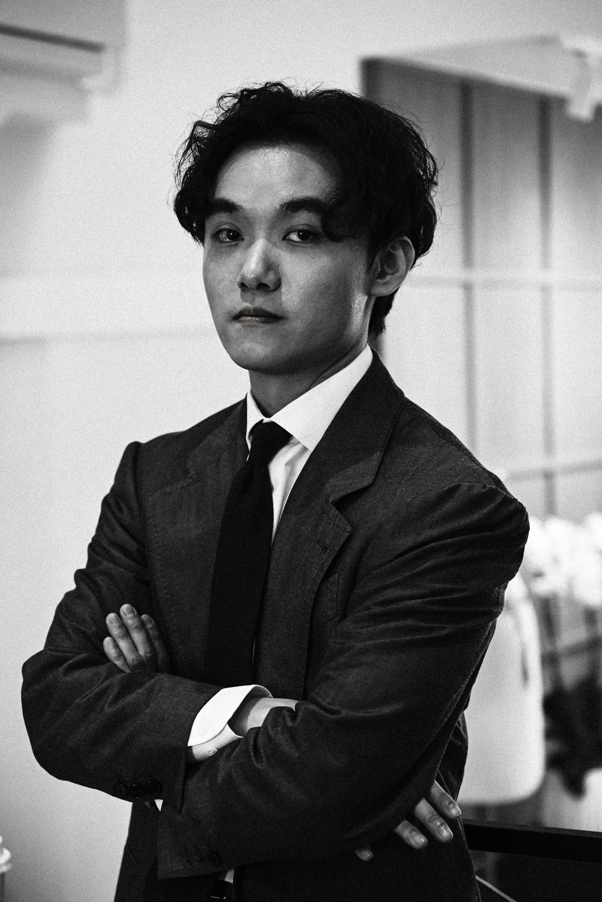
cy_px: 451
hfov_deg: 17.3
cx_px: 301
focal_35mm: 79
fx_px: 1980
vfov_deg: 25.7
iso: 640
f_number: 4
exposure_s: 1/80
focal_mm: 79
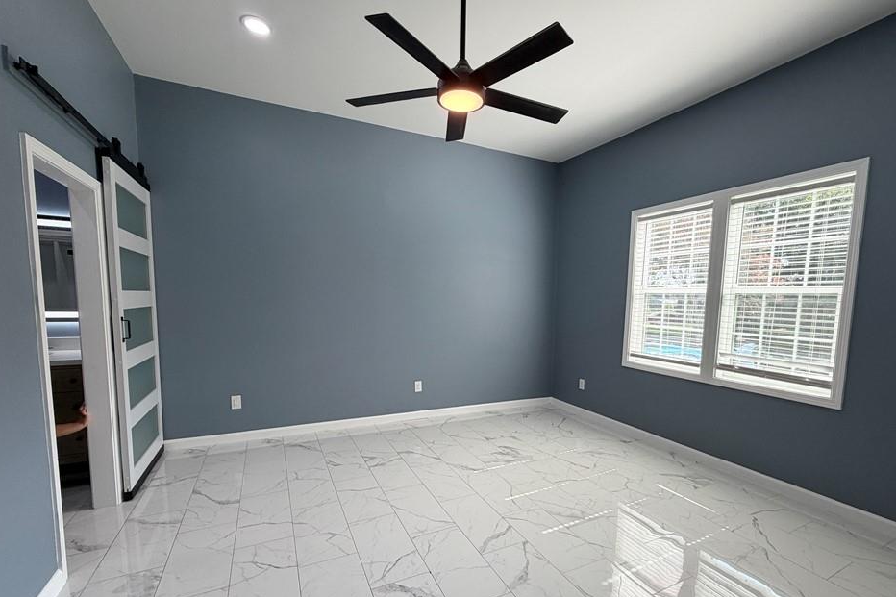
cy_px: 338
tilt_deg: -6.7
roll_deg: -0.4
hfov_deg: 96.7
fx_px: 398
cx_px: 466
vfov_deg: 73.4
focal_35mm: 16
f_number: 2.2
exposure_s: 1/120
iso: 64
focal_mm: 2.22
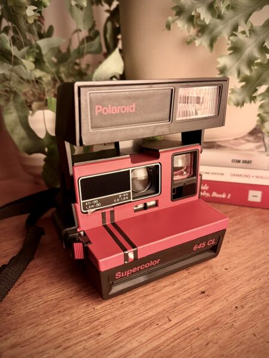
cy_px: 179
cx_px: 134
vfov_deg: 71.6
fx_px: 249
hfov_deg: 56.8
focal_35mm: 24
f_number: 1.78
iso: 800
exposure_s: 1/50
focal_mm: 6.76
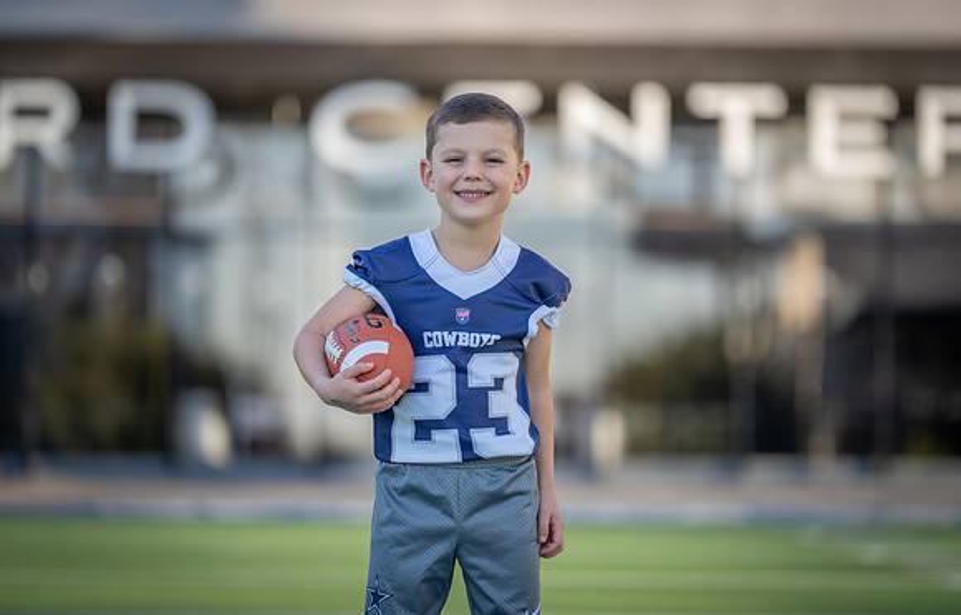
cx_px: 493
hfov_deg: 11.1
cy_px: 288
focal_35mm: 188
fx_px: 4948
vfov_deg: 7.1
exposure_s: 1/640
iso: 125
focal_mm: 180
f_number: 2.8
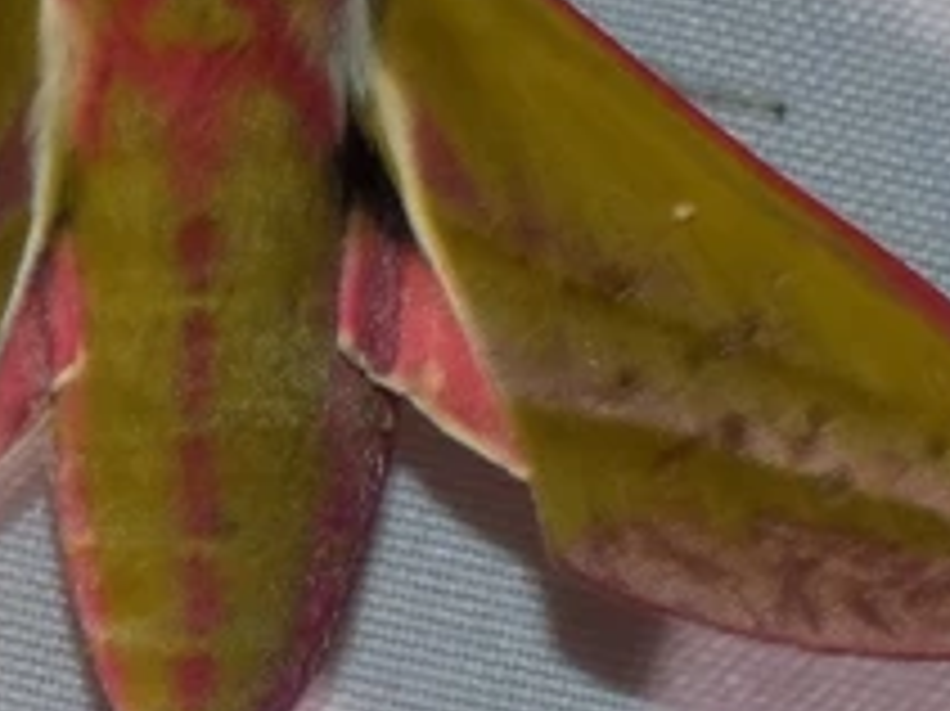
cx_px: 185
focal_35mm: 294
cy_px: 196
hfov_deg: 6.7
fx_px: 8064
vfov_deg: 5.0
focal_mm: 17.2
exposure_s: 1/30
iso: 200
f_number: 4.6
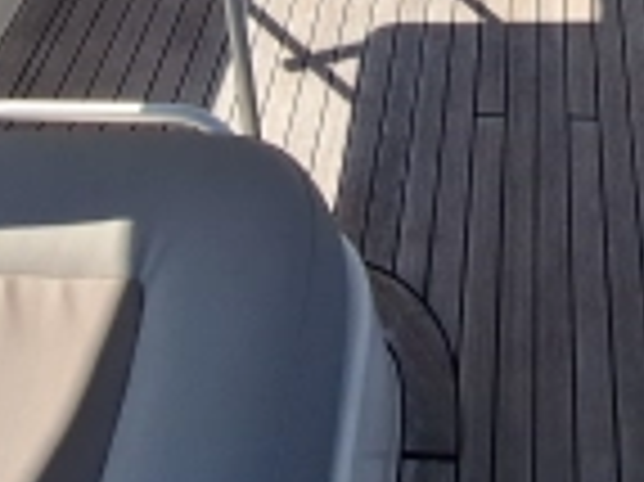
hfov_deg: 36.8
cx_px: 522
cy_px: -291
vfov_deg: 22.4
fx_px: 929
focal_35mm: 50
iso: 40
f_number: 2.2
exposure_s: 1/2217
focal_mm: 1.74
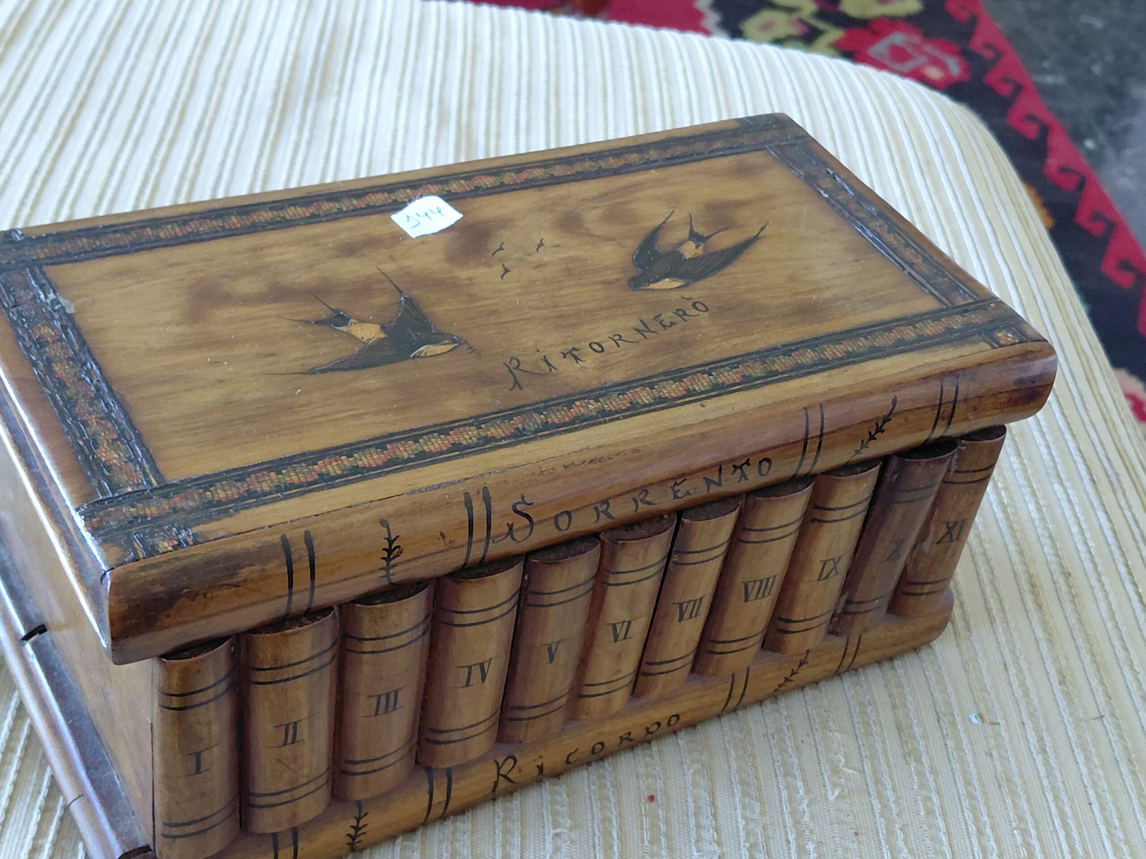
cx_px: 573
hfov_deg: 69.4
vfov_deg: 54.9
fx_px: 828
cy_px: 430
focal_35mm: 25
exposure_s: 1/40
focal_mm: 4.69
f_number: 1.8
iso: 250
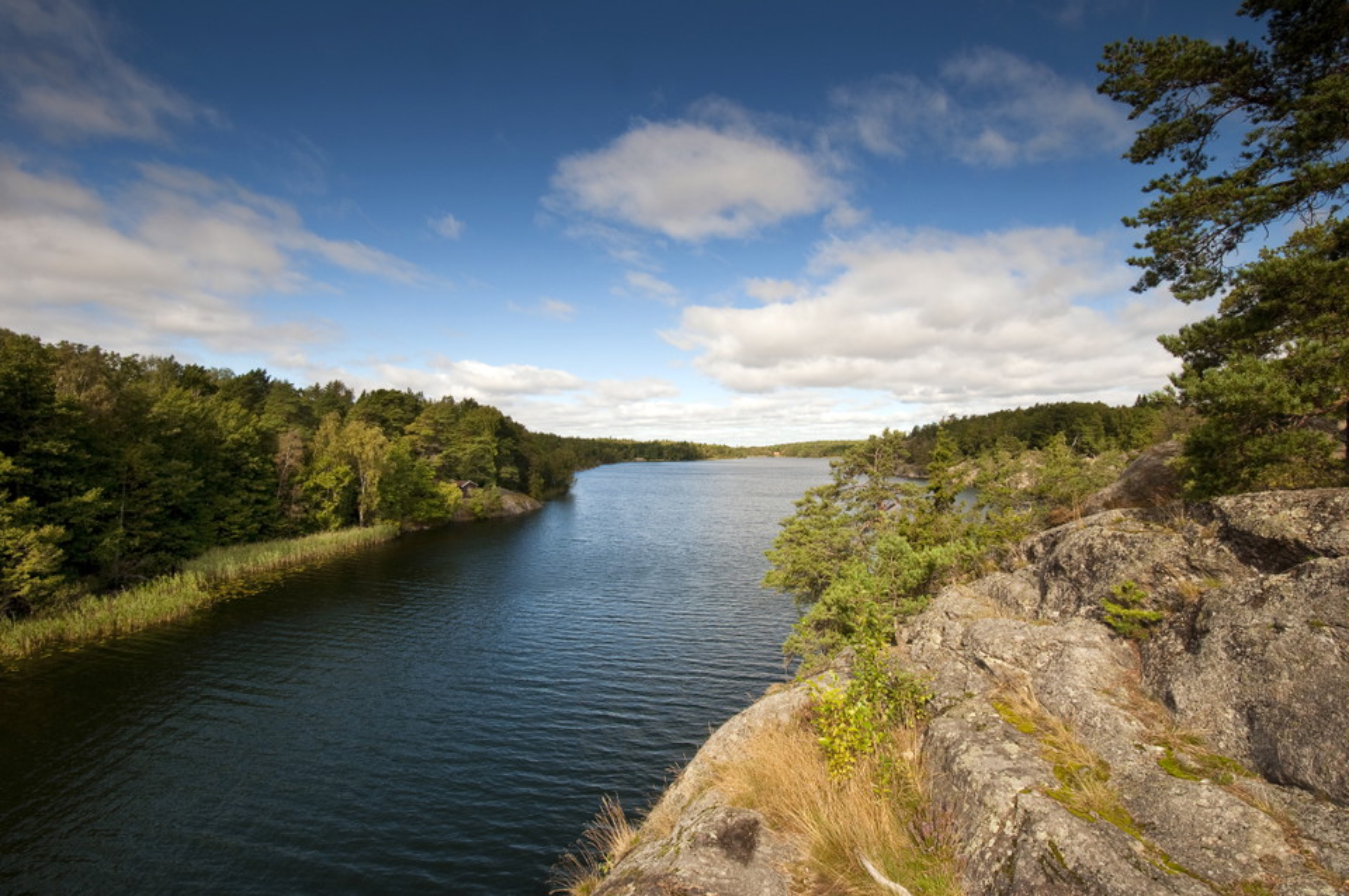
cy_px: 448
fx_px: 561
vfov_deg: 77.2
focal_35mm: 15
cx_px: 674
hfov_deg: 100.4
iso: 200
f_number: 14
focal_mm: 10
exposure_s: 1/125
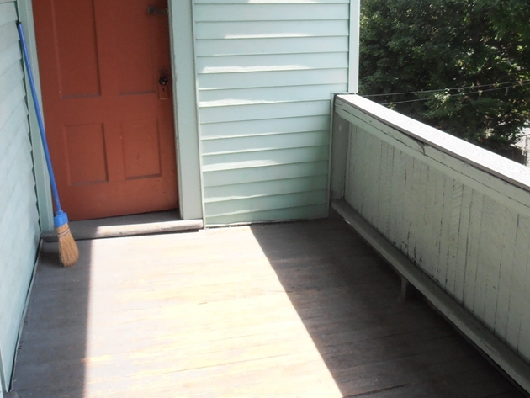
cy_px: 124
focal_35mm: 39
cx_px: 306
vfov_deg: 36.4
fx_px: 597
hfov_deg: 47.7
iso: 80
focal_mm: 4.2
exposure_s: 1/320
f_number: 3
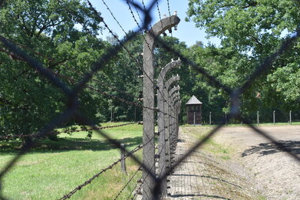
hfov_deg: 45.4
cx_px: 148
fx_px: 358
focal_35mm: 43
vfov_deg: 31.2
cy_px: 101
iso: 200
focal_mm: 28
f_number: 7.1
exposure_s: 1/250
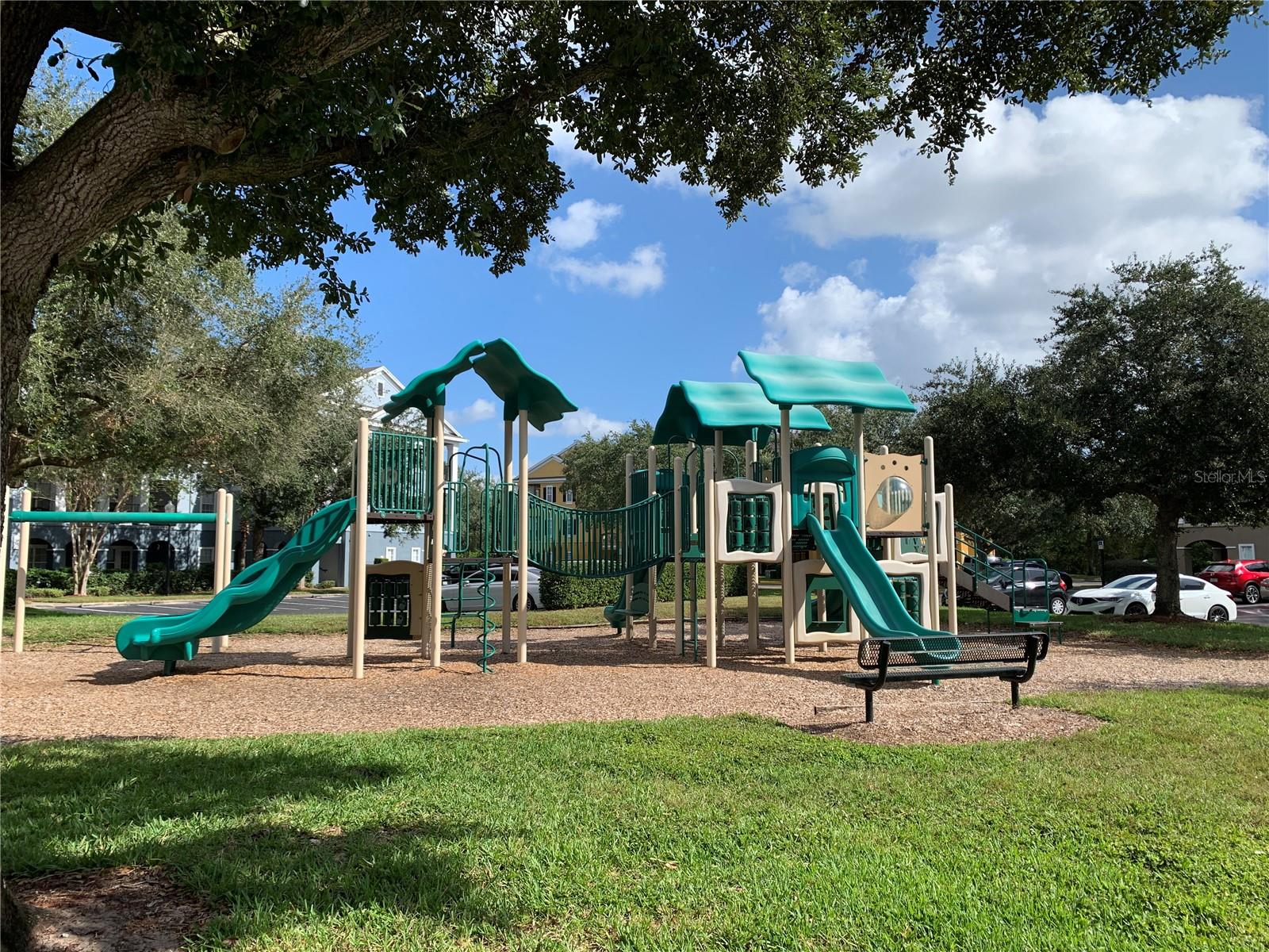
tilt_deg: +4.6
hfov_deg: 67.3
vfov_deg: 53.1
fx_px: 953
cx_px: 634
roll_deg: +0.6
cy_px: 476
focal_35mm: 26
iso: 25
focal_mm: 4.25
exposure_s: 1/1779
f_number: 1.8
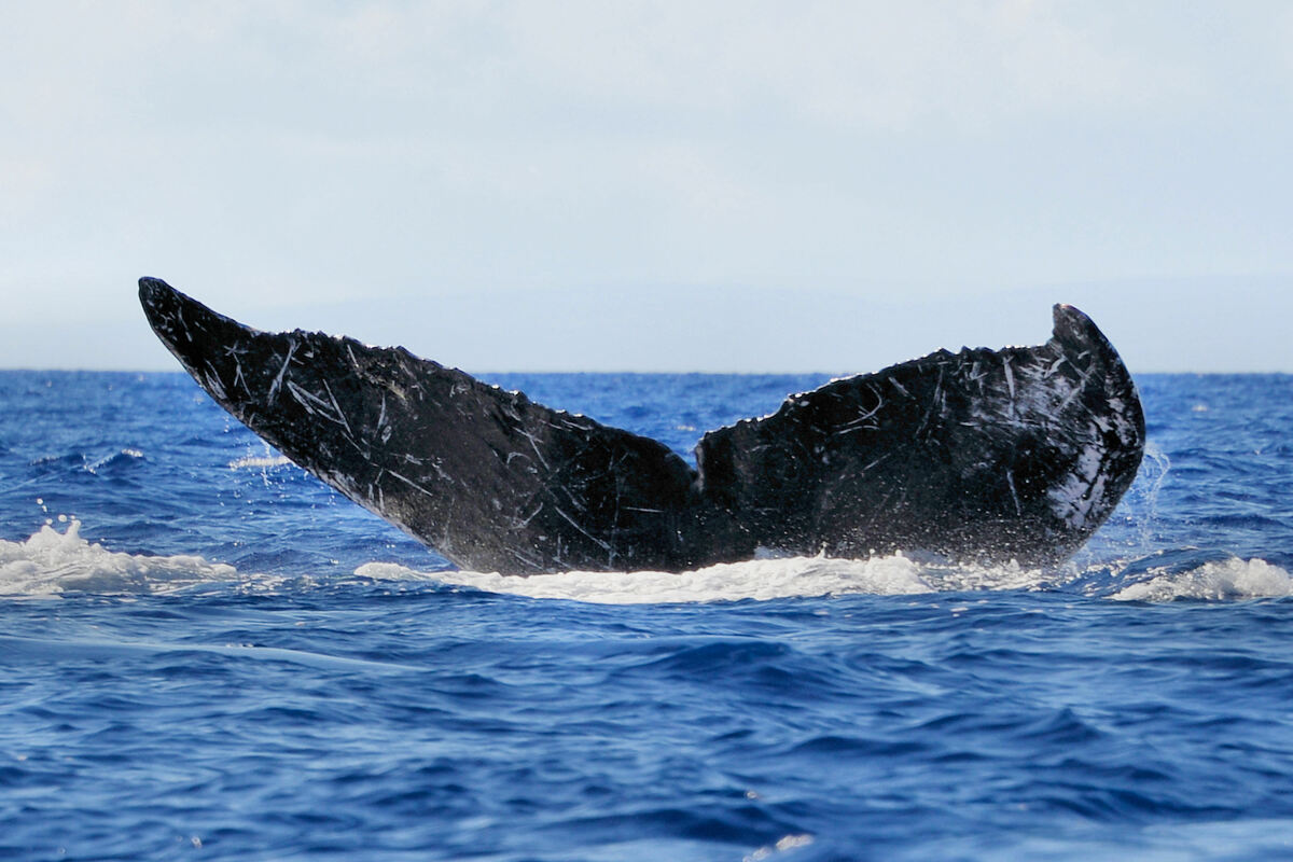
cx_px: 646
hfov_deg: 6.9
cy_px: 431
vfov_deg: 4.6
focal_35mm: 300
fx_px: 10774
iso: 125
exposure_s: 1/320
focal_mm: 300
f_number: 10
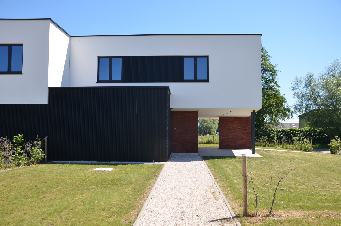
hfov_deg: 57.3
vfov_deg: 39.8
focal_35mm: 33
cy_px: 113
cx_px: 170
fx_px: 312
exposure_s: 1/250
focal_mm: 22
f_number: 6.3
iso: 100
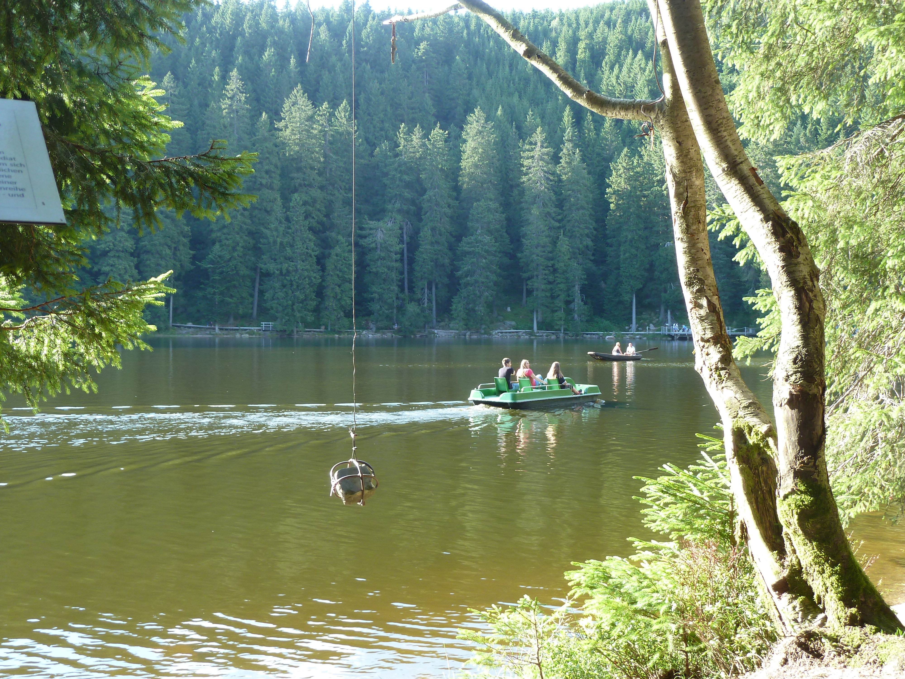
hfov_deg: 46.8
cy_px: 340
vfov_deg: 36.0
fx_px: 1046
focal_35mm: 40
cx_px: 452
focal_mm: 6.5
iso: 80
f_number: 3.6
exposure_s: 1/40
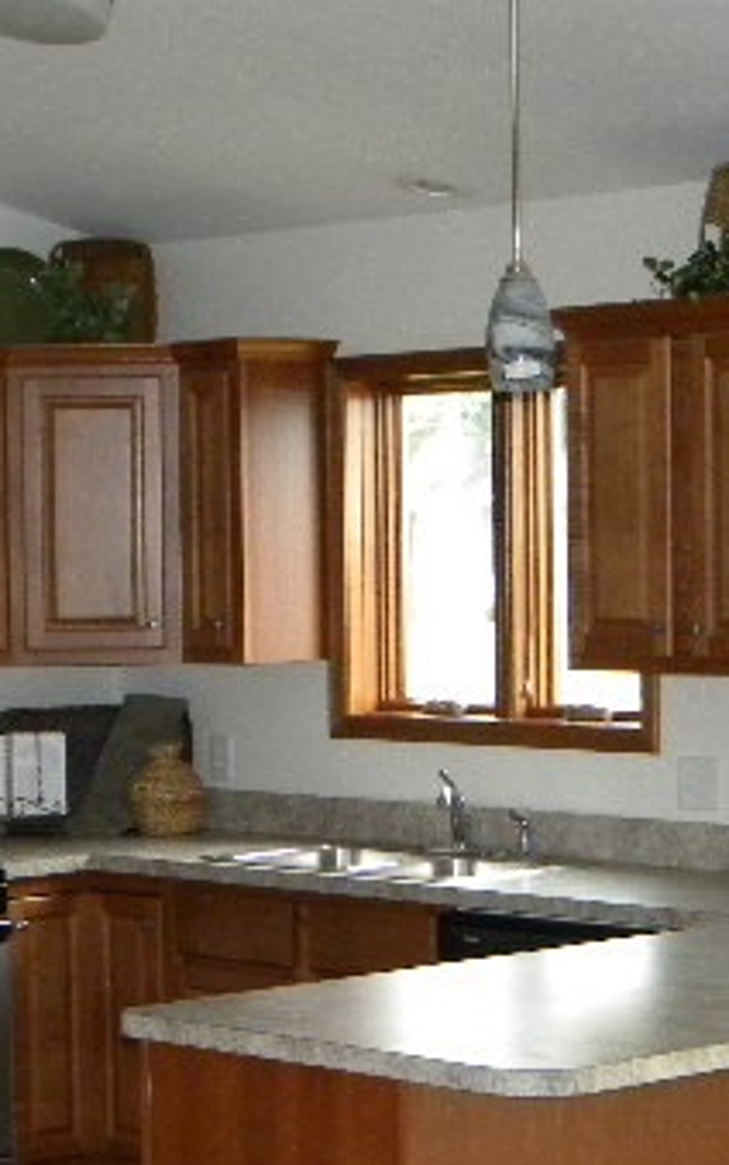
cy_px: 794
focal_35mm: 94
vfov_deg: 22.0
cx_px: 210
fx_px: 2987
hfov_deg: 13.9
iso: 490
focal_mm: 8.6
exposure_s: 1/30
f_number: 3.9
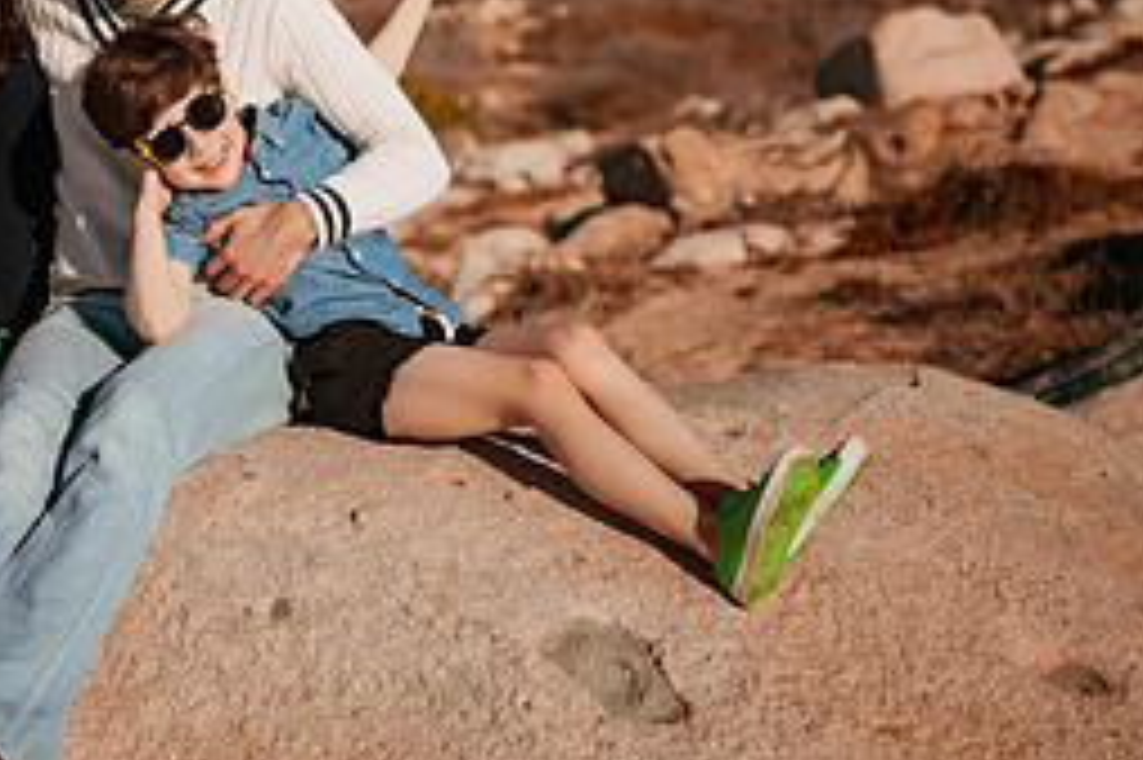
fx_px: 2538
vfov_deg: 16.9
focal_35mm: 80
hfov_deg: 25.0
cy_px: 137
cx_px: 252
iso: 50
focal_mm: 35
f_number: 1.8
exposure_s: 1/8000
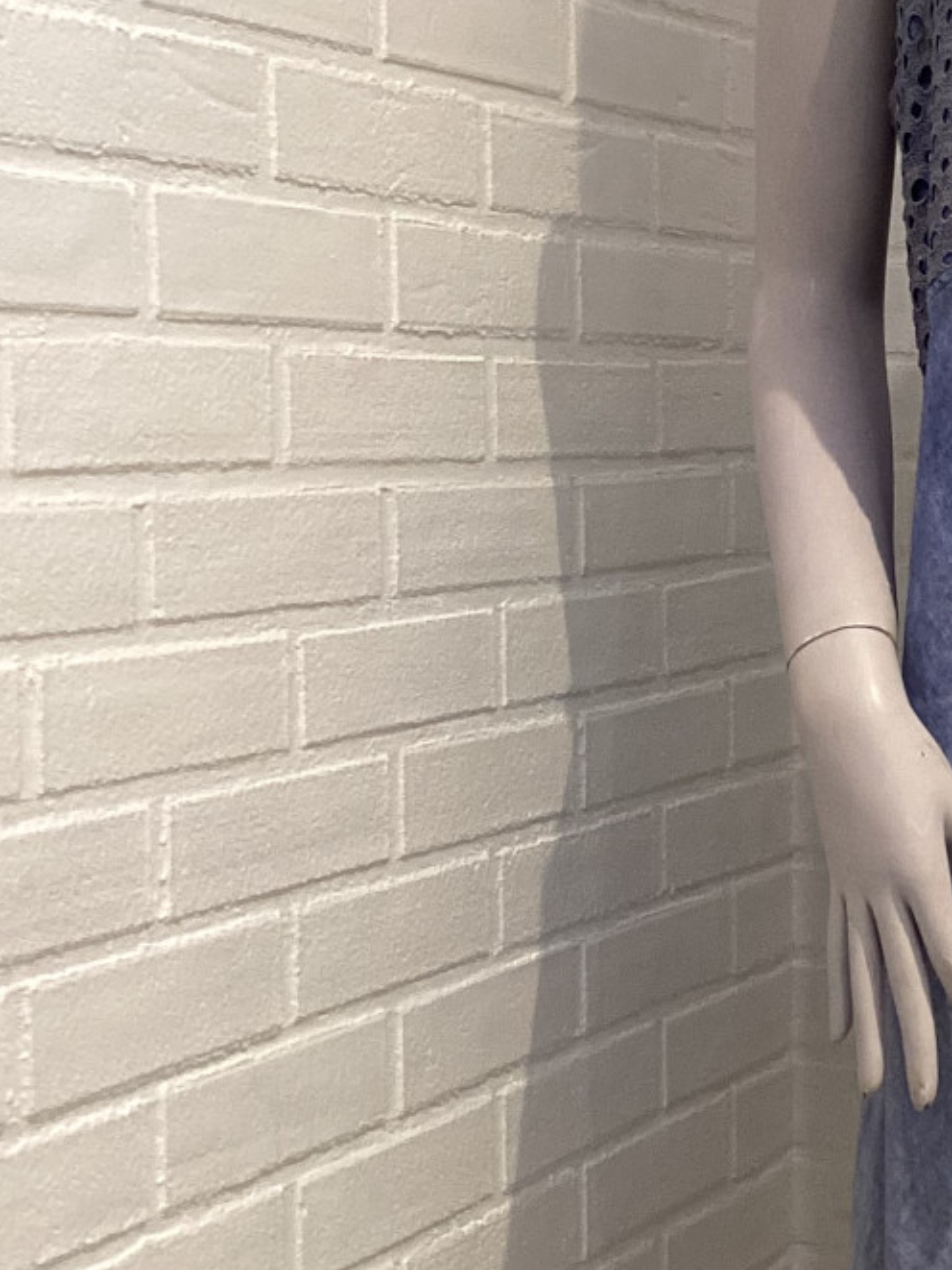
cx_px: 1138
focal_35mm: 75
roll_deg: +0.4
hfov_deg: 18.6
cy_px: 596
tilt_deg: -4.3
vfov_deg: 26.0
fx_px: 2749
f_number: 2.4
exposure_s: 1/50
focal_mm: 3.3
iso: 200
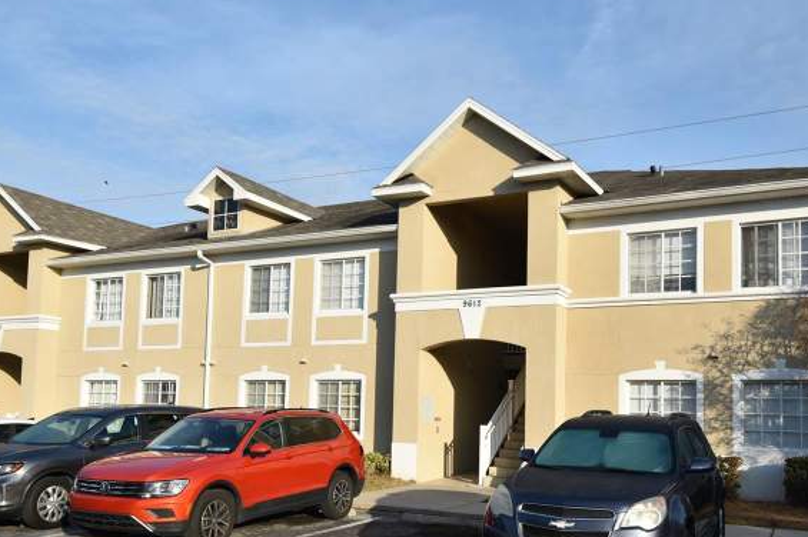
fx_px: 763
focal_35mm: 34
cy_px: 358
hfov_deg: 55.8
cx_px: 405
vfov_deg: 38.4
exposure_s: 1/400
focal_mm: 16
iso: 200
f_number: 7.1
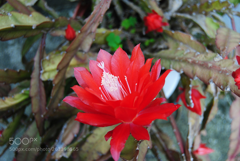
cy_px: 80
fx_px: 310
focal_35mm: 46
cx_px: 120
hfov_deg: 42.3
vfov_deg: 29.0
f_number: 4.2
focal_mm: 31
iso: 280
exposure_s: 1/60
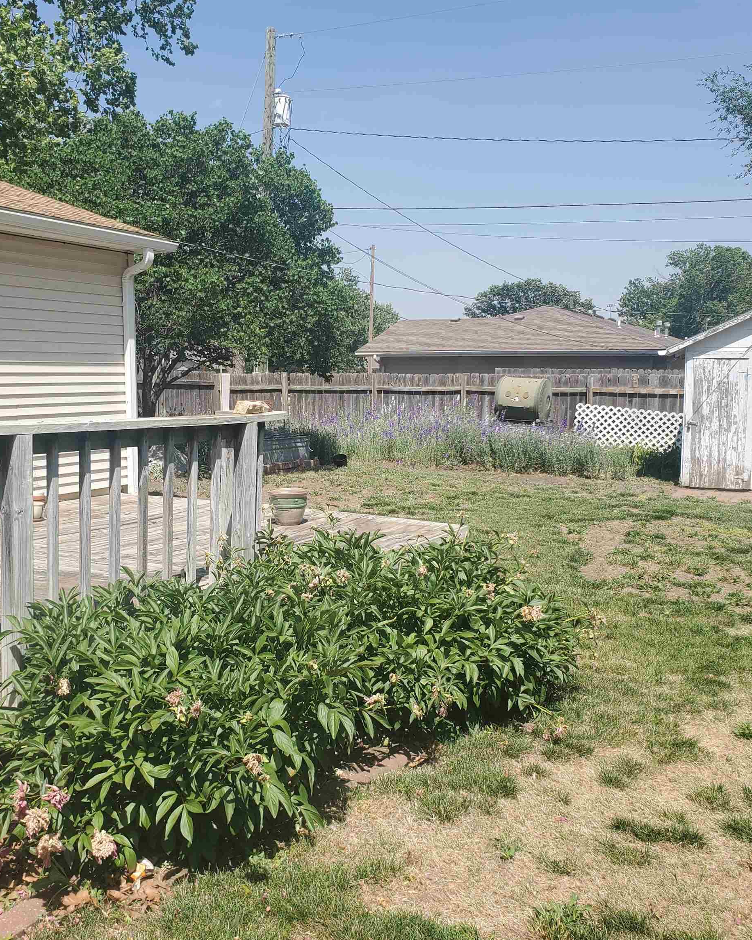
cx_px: 370
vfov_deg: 52.8
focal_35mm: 34
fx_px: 946
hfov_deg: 43.3
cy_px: 472
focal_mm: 4.3
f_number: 2.4
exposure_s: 1/1212
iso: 50
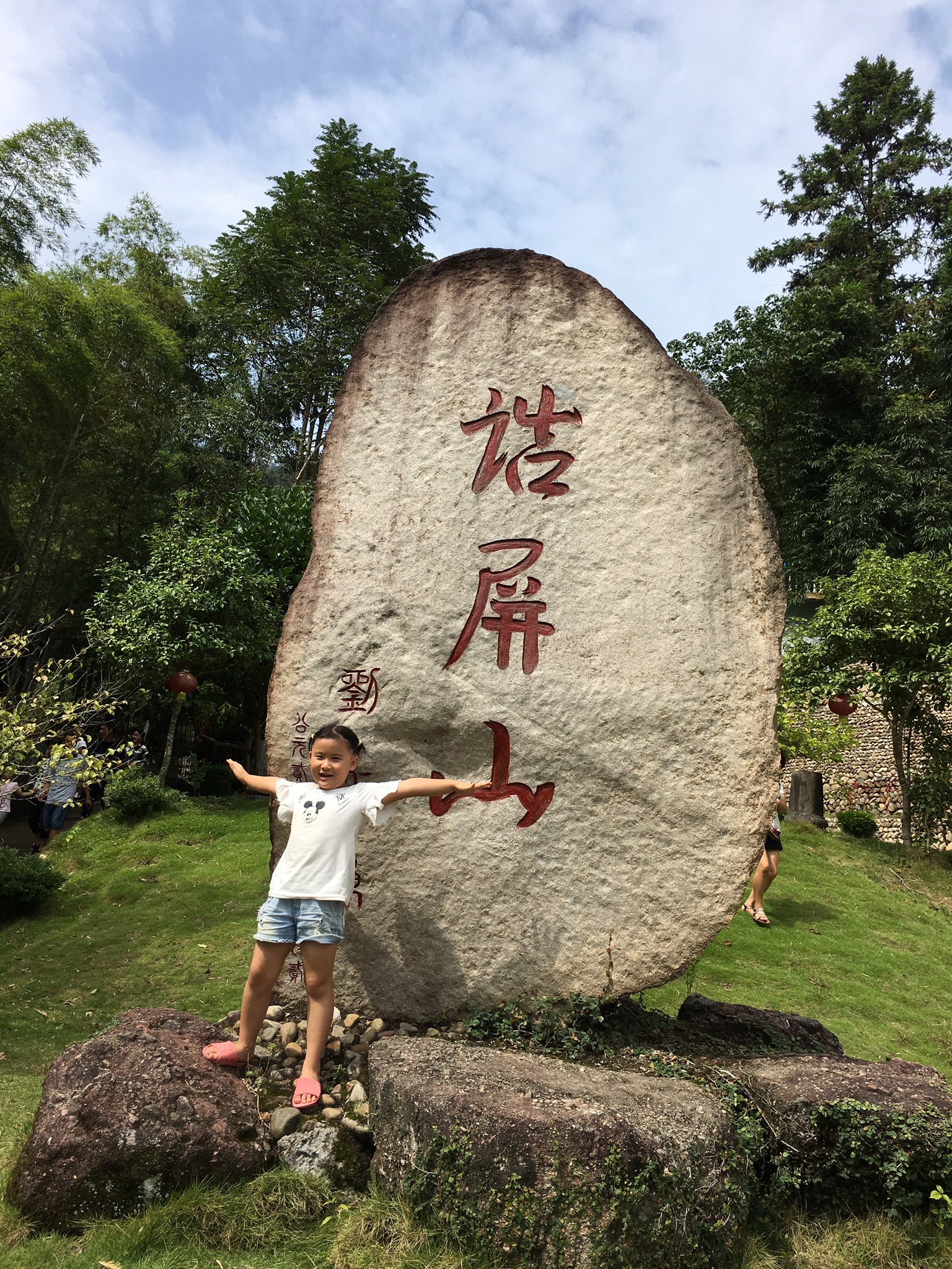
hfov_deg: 48.2
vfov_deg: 61.7
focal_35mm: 29
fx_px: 1063
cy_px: 634
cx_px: 476
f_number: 2.2
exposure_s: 1/1972
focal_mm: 4.15
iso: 25
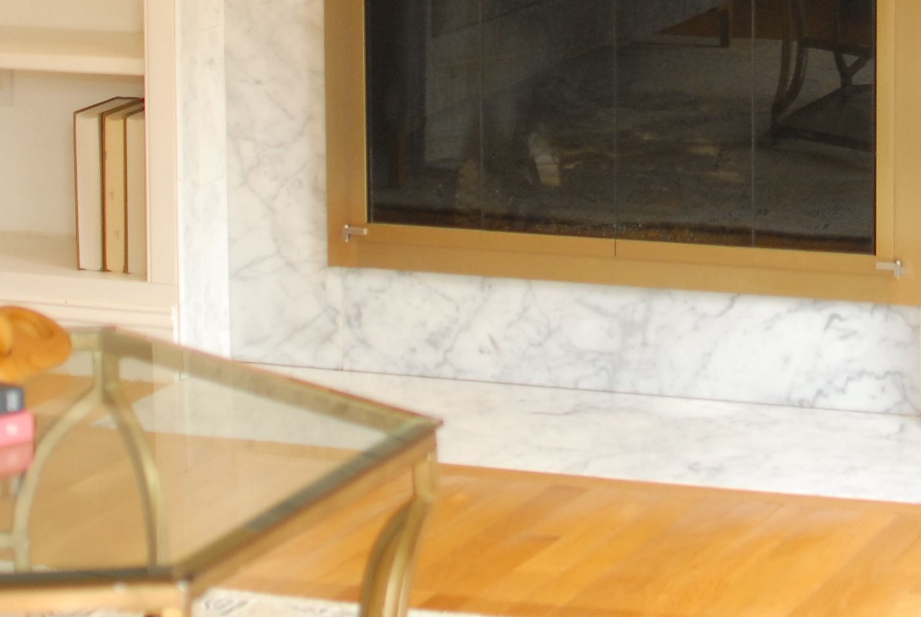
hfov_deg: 14.4
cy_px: -176
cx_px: 561
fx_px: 3646
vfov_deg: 9.5
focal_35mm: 142
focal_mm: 35
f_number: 2.5
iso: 400
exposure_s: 1/100
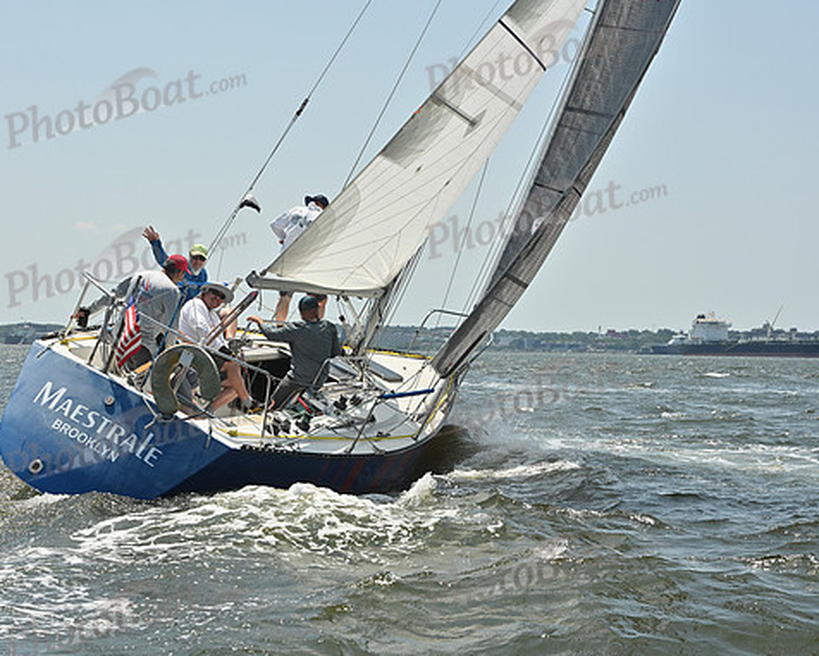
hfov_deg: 23.8
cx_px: 337
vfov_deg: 19.2
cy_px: 328
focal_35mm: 80
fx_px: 1940
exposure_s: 1/1250
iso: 320
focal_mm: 70
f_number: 10
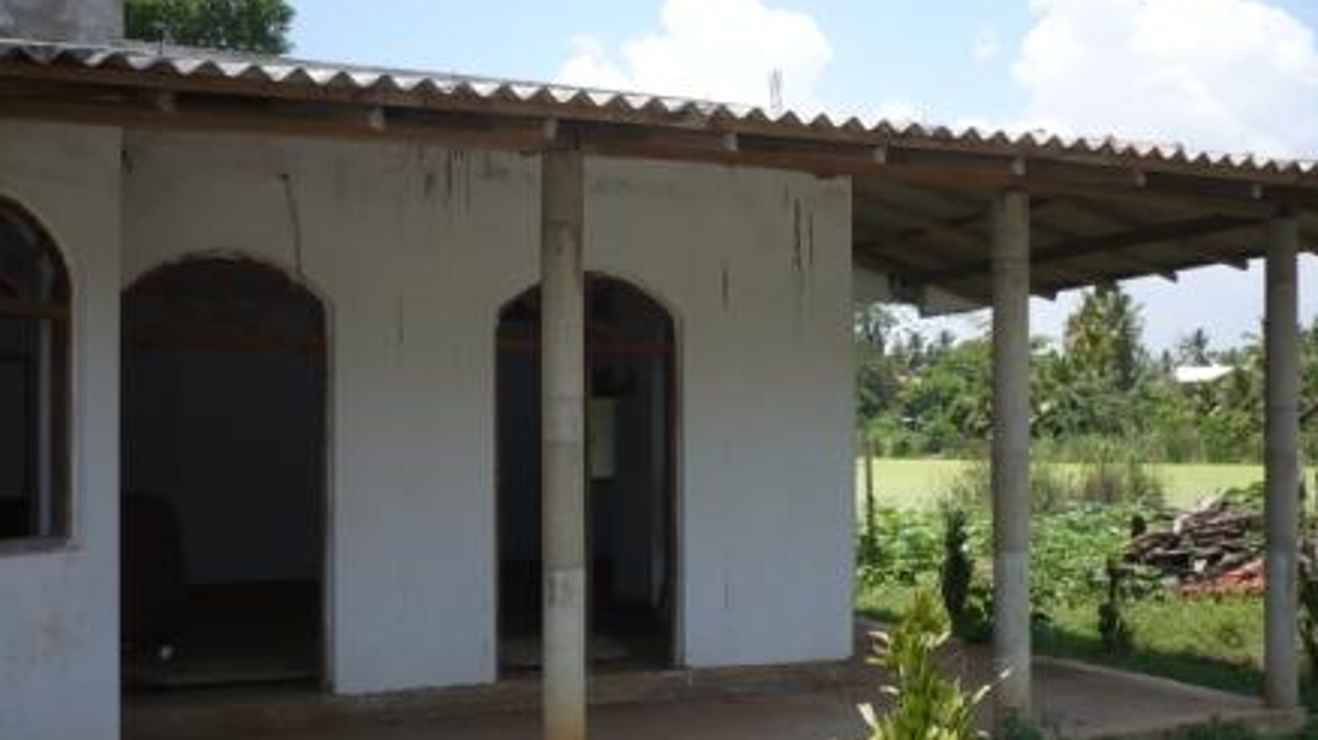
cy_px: 391
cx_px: 668
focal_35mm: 39
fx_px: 1362
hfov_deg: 51.6
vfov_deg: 30.4
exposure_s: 1/800
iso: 100
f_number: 2.8
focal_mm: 5.8
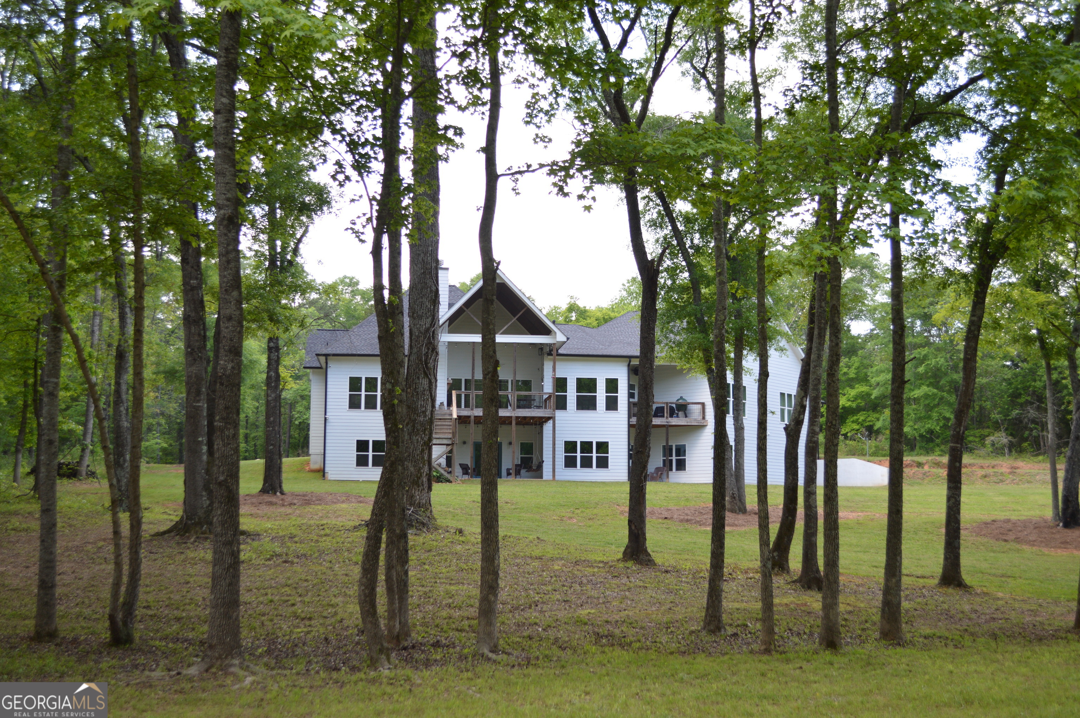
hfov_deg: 46.4
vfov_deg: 31.8
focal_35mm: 42
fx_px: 1259
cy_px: 359
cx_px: 540
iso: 125
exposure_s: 1/125
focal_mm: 28
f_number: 4.5
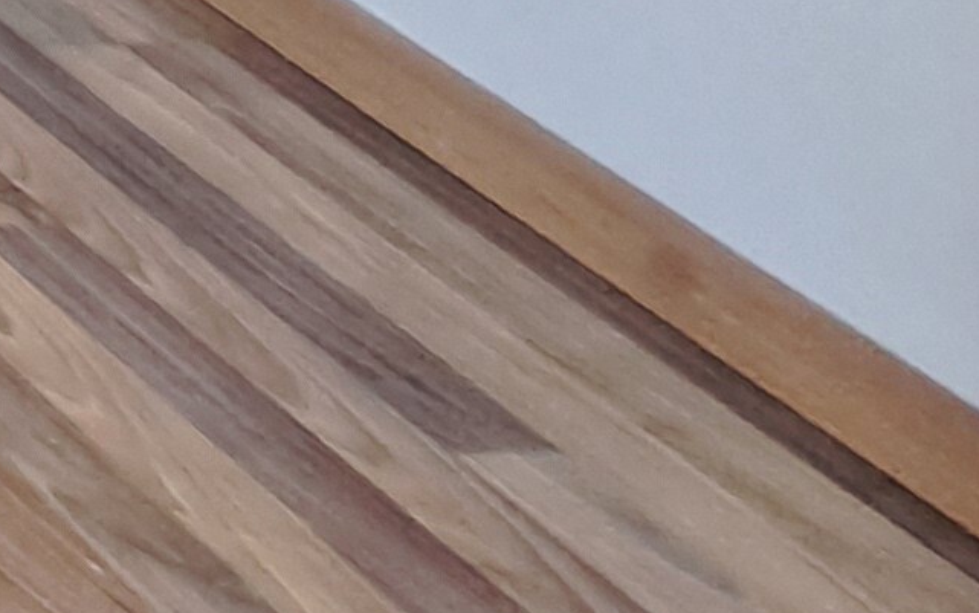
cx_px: -1923
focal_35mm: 86
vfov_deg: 9.9
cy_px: -1403
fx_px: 2295
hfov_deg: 11.7
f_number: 2.2
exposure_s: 1/25
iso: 200
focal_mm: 1.74
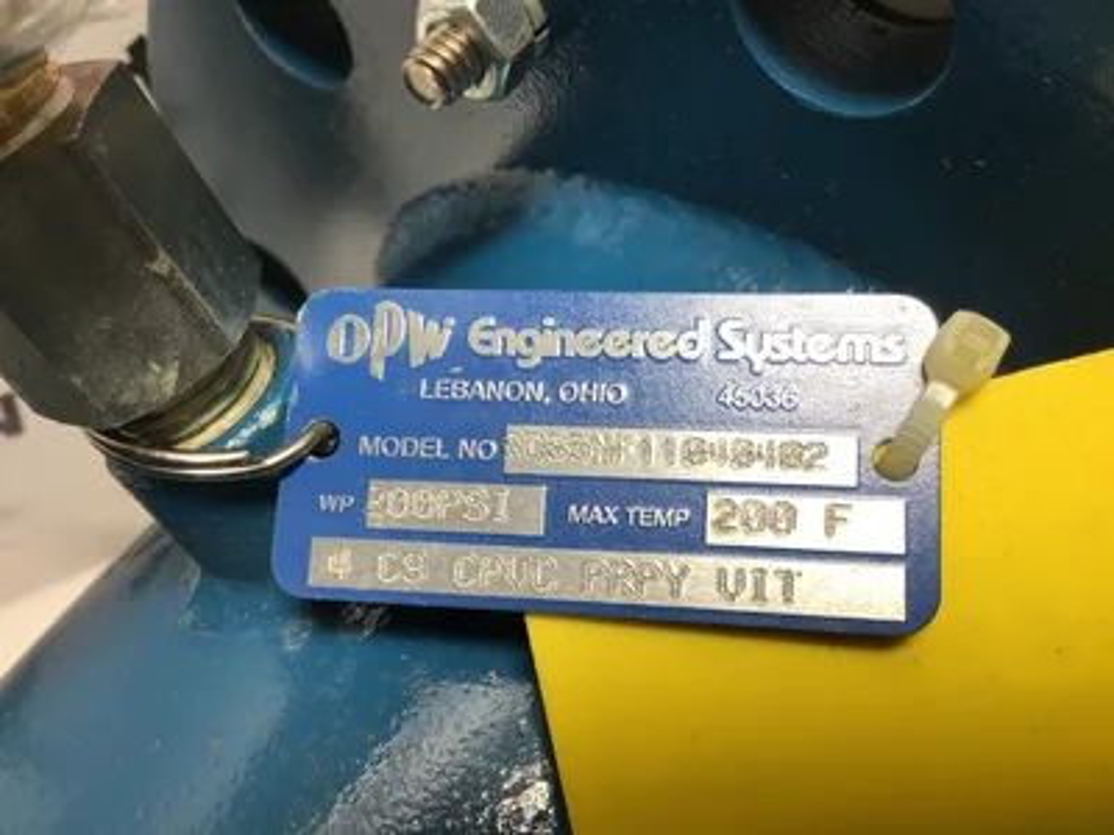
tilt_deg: -54.7
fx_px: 998
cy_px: 418
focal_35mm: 31
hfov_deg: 58.4
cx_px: 557
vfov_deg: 45.4
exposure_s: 1/120
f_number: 2.4
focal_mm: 3.3
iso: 40
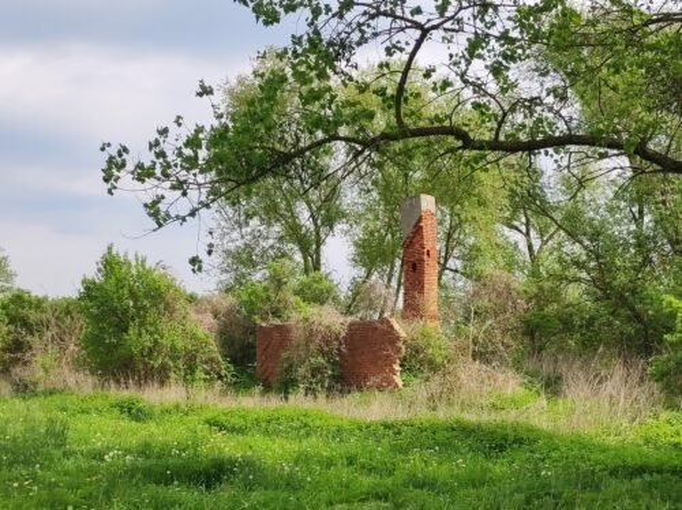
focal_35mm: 25
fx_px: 492
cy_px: 255
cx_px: 341
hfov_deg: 69.4
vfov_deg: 54.8
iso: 50
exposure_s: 1/574
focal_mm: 4.7
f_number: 1.79
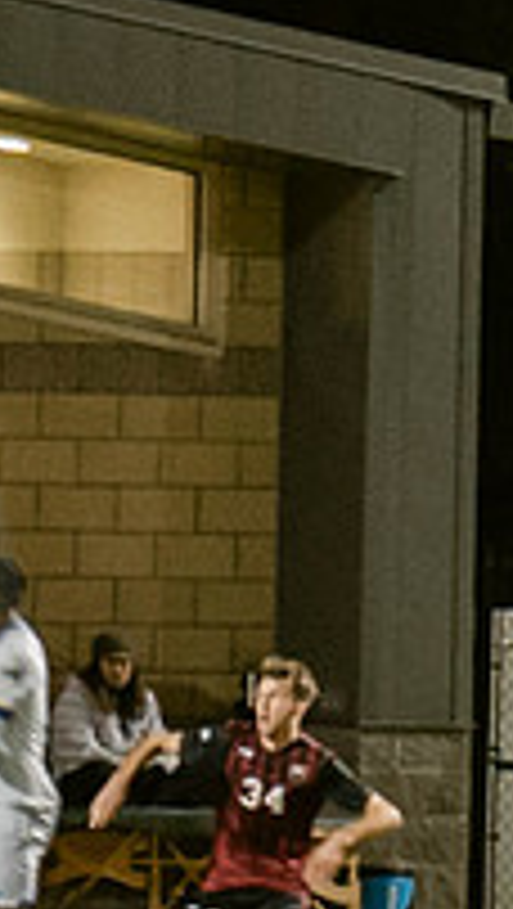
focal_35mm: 928
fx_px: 22385
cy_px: 510
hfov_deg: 1.3
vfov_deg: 2.3
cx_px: -2724
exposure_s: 1/160
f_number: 4
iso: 2000
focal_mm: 70
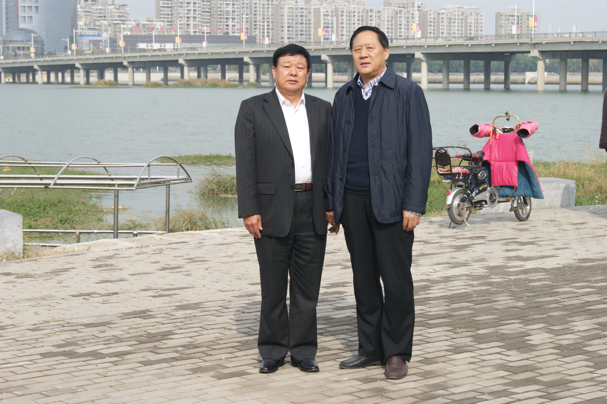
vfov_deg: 18.2
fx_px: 1264
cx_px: 304
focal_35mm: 75
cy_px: 202
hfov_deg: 27.0
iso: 100
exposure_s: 1/125
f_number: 10
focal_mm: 50
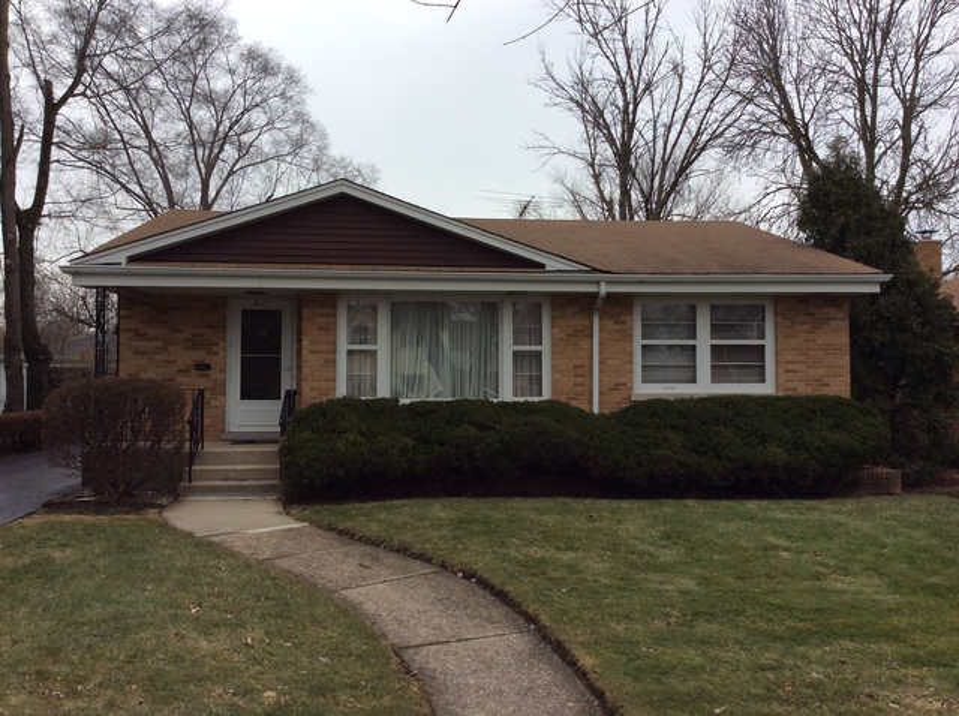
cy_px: 358
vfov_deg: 44.1
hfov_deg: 56.9
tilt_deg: +0.2
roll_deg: +0.6
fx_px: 885
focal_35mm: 32
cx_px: 480
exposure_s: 1/408
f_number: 2.4
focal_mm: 3.3
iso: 32
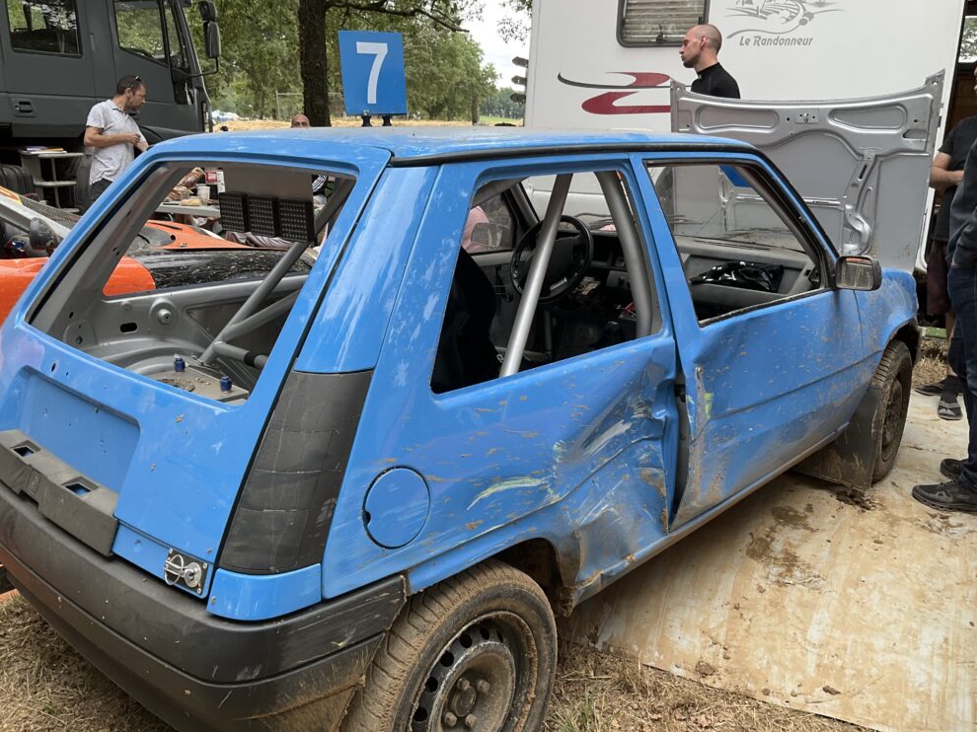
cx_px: 504
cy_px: 358
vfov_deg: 46.8
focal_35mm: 30
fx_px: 847
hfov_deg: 60.0
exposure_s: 1/122
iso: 16
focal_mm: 3
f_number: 1.8
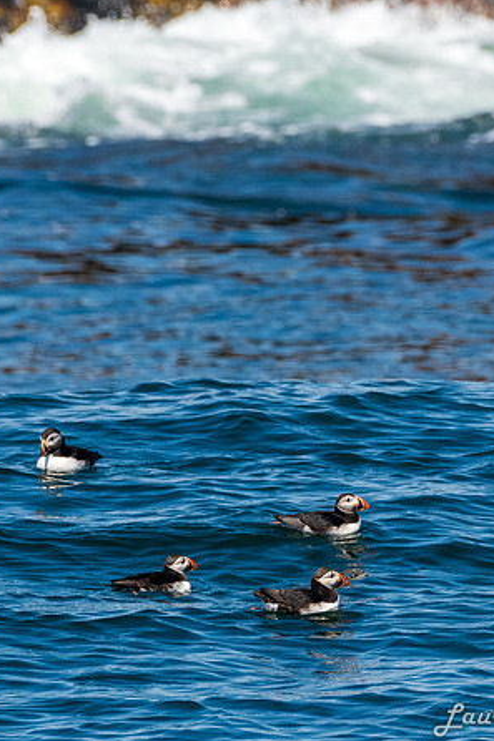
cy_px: 435
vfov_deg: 1.9
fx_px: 22575
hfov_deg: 1.3
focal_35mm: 1096
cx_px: 315
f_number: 7.1
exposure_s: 1/3200
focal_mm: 390
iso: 1000
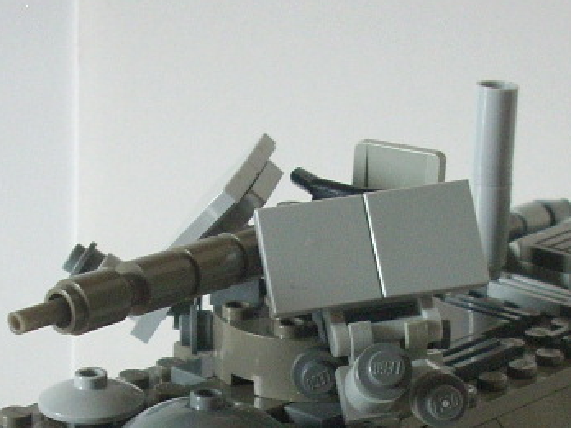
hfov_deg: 18.0
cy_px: 385
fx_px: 1798
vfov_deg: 13.5
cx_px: 305
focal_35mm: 109
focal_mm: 6.2
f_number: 2.8
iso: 200
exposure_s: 1/14.7
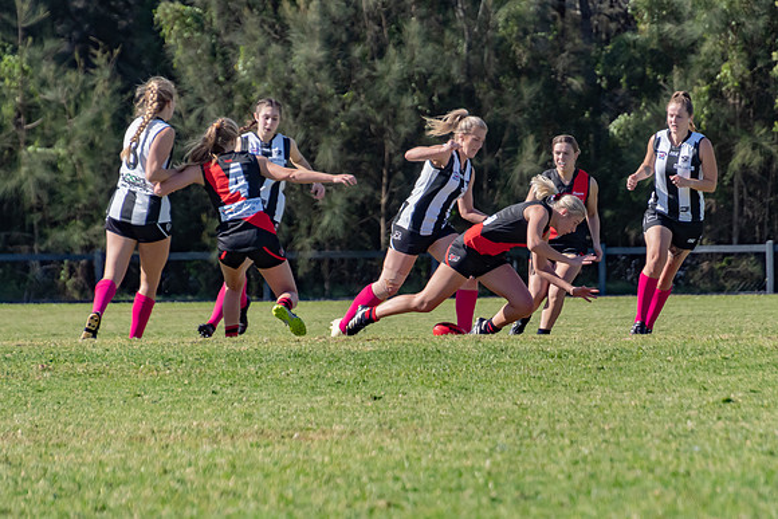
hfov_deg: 4.4
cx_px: 407
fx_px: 10178
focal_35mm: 471
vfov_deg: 2.9
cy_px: 324
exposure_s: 1/3200
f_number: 6.3
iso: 800
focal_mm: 250
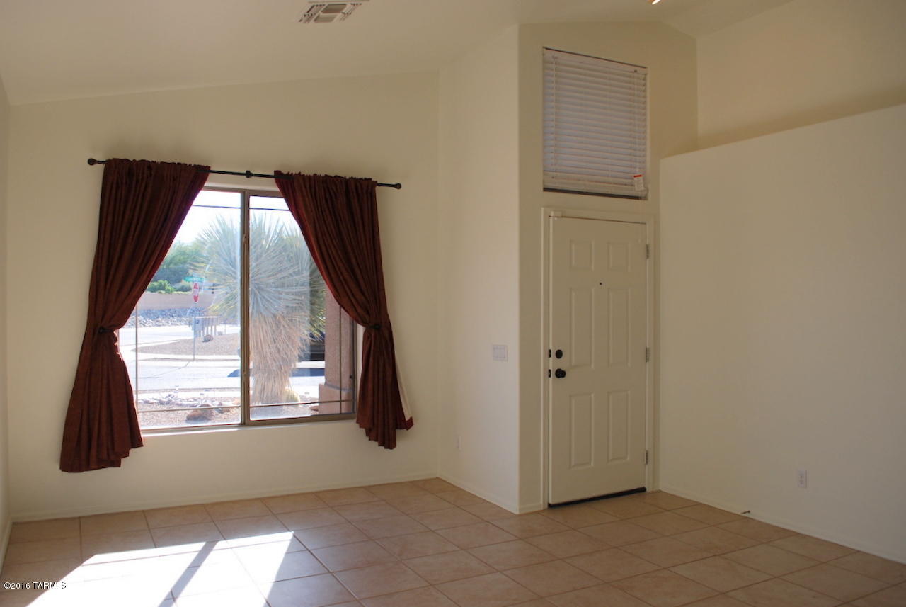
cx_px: 453
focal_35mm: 27
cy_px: 304
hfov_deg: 67.3
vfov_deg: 48.1
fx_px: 680
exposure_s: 1/125
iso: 125
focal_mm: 18
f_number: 5.6
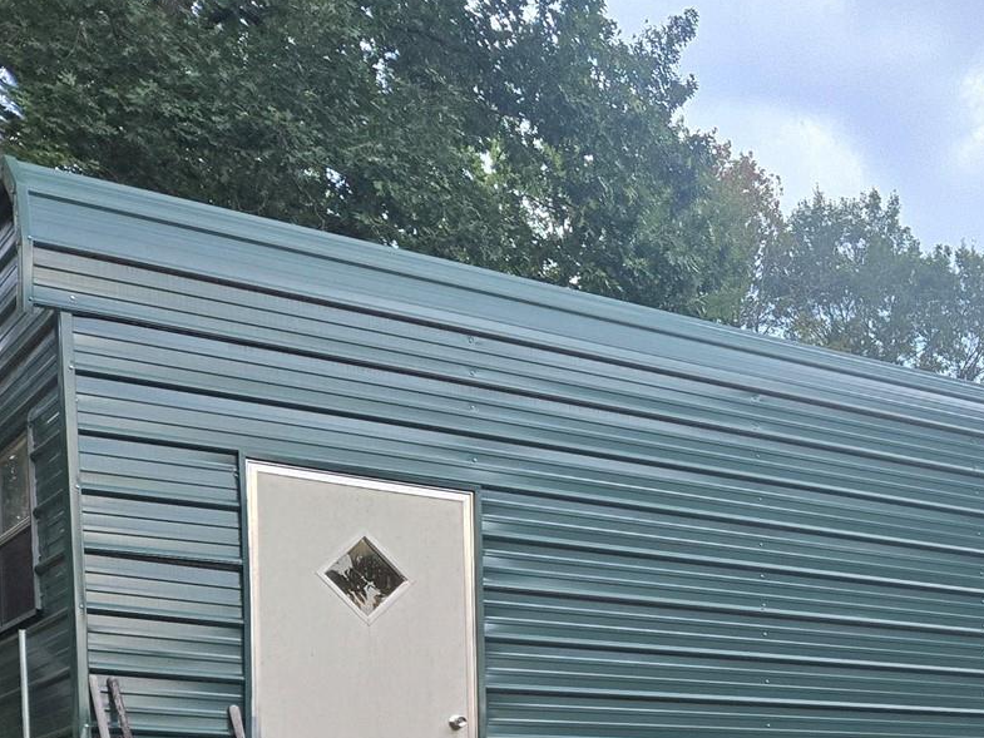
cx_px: 1081
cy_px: 807
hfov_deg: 29.1
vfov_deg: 23.0
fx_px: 1706
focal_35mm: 60
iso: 160
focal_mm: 5.4
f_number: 1.8
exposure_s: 1/180
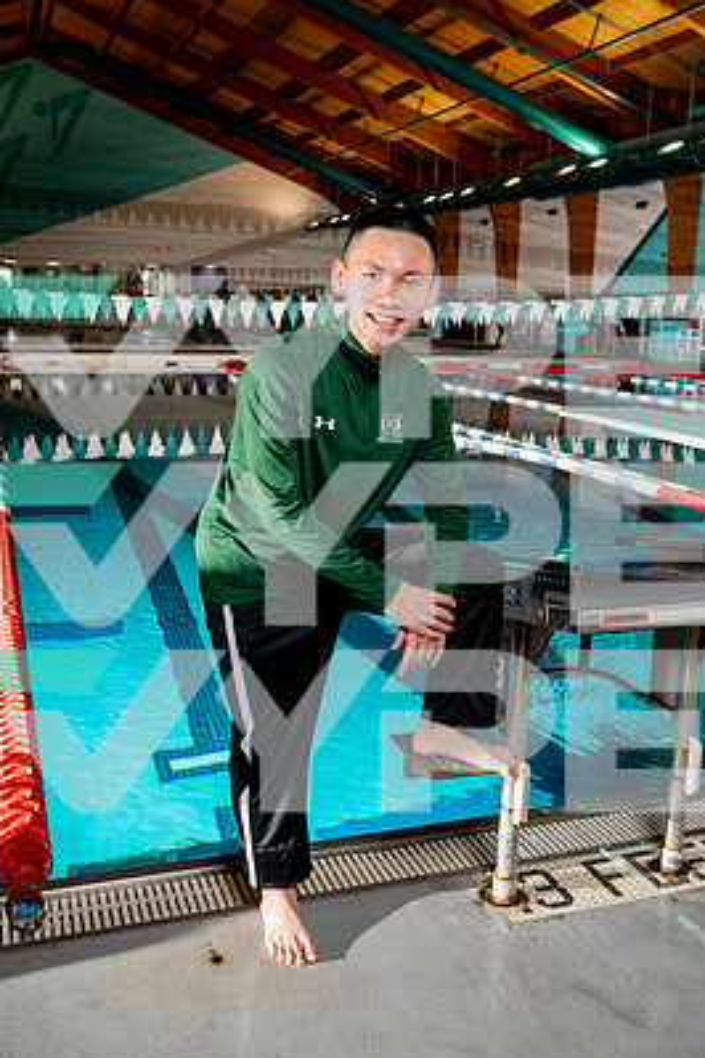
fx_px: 1028
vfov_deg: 54.4
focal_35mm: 35
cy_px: 546
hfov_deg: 37.9
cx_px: 355
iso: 500
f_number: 5
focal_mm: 31
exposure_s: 1/250
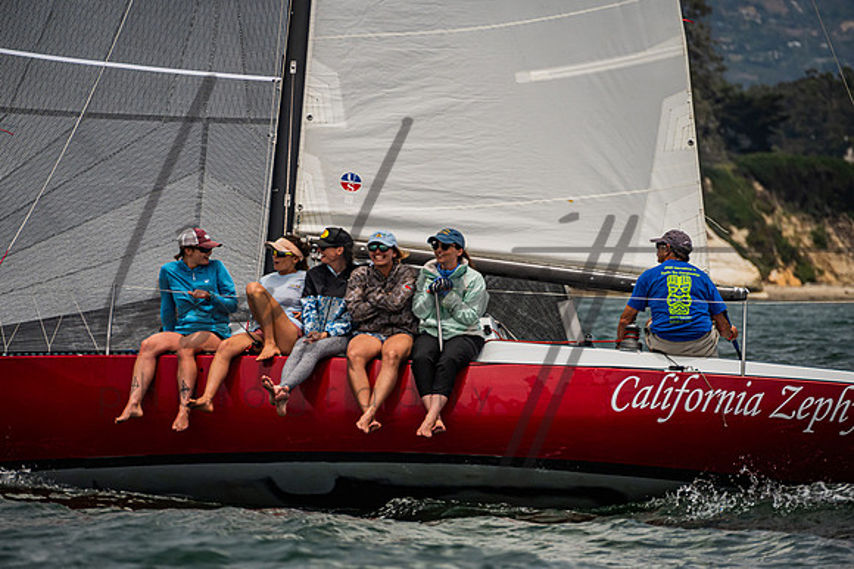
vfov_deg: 3.7
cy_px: 283
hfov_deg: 5.6
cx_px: 406
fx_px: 8768
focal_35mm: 370
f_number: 8
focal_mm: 340
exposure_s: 1/4000
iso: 500
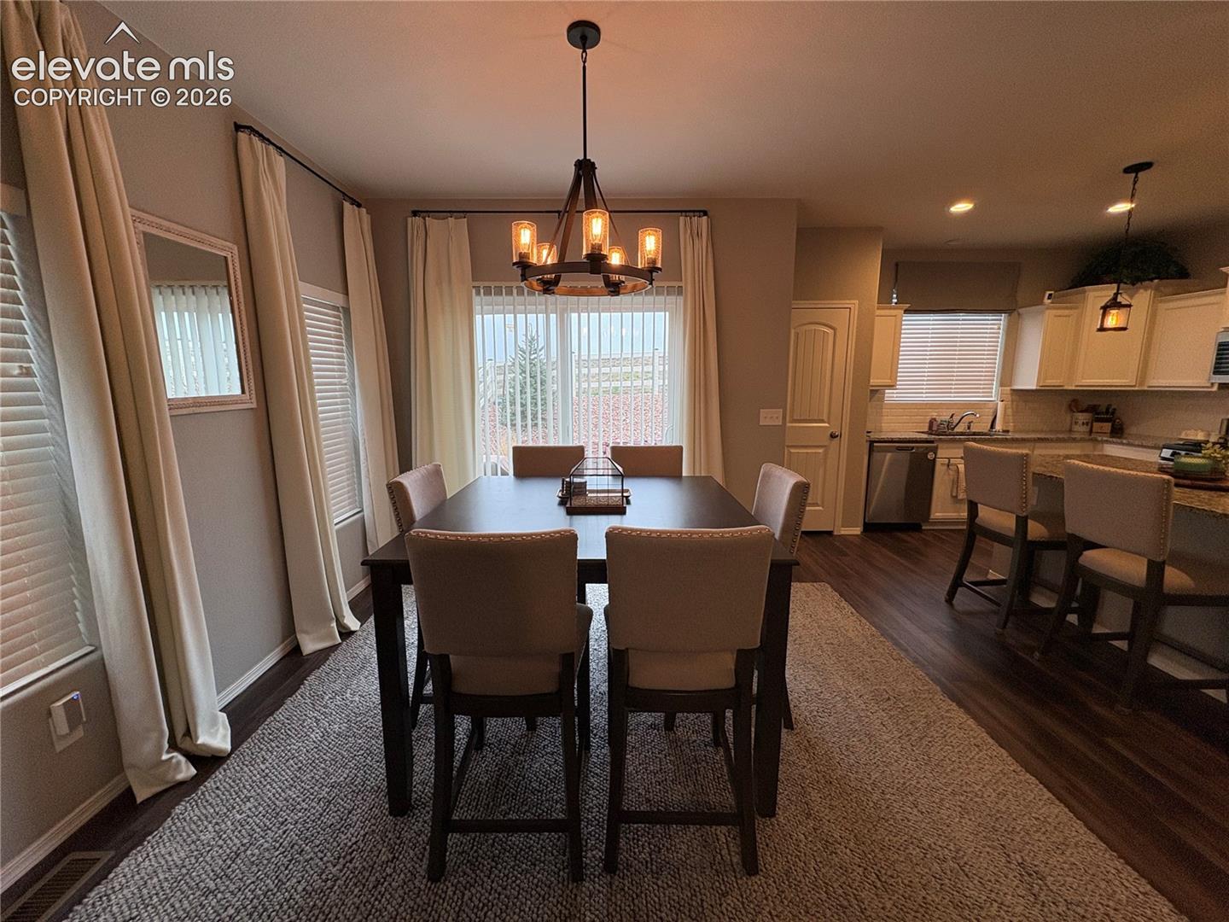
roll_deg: +0.3
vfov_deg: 85.7
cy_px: 461
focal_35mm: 14
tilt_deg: -8.8
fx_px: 497
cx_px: 614
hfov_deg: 102.1
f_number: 2.2
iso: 125
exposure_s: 1/120
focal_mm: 2.22
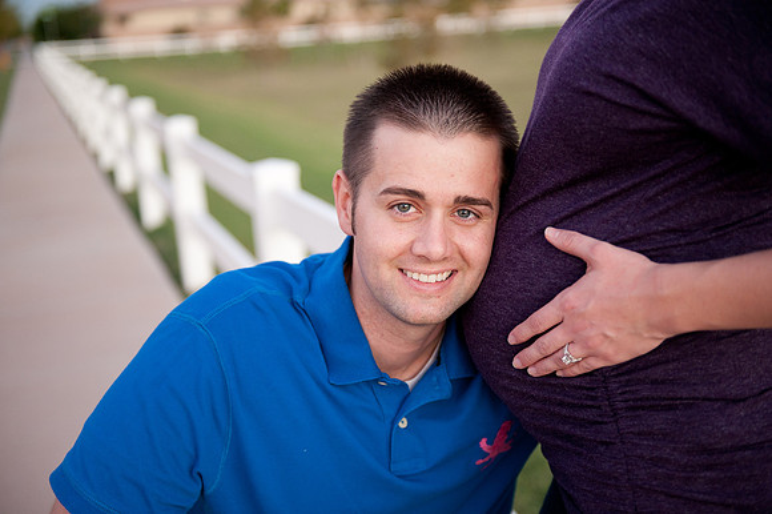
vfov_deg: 27.0
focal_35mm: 50
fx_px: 1072
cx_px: 386
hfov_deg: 39.6
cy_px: 257
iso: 1000
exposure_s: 1/100
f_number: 2.8
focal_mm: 50
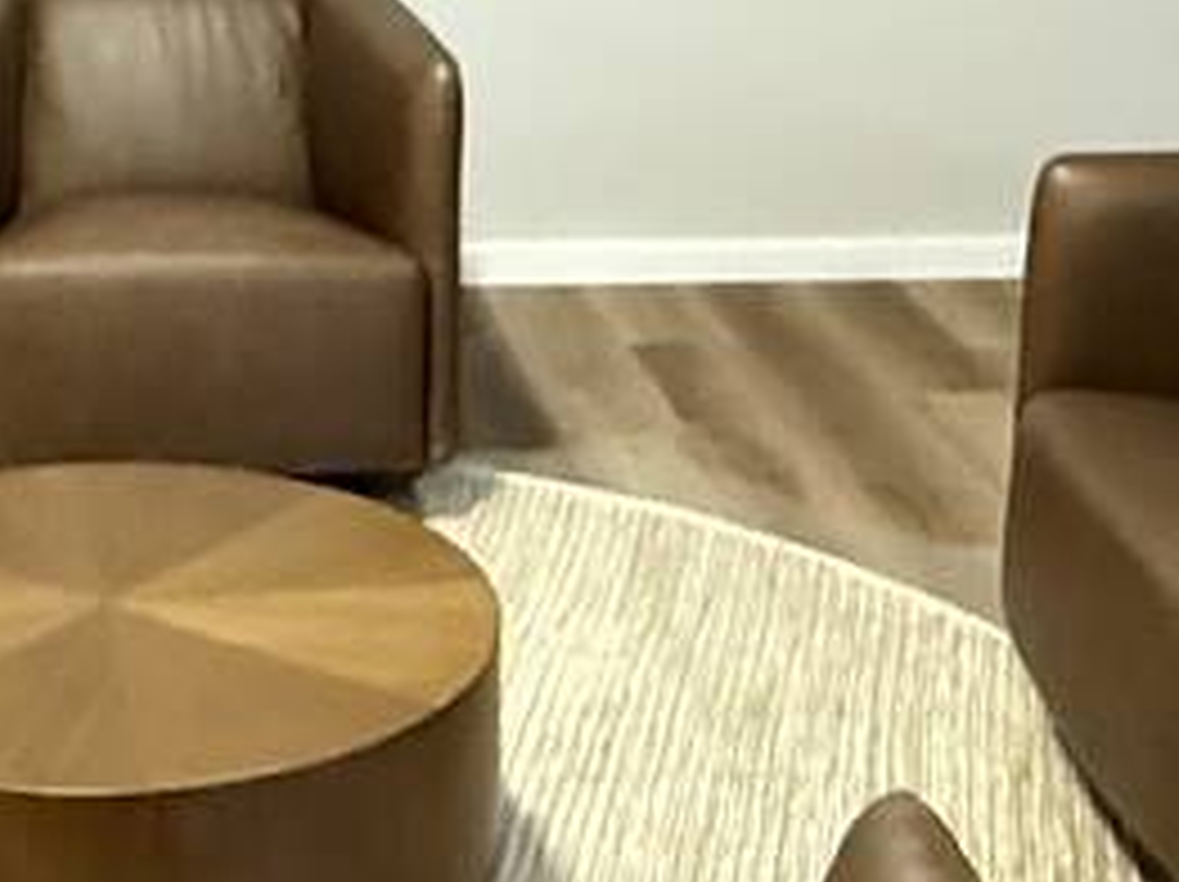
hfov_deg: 25.0
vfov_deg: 17.4
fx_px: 2620
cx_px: 279
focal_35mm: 77
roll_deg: -1.0
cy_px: -387
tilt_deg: -1.5
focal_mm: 2.22
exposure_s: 1/60
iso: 1250
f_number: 2.2
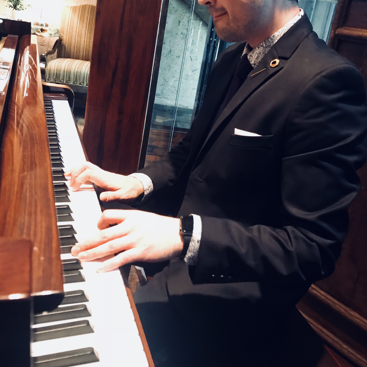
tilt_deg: -16.1
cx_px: 180
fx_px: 408
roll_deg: -9.7
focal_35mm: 34
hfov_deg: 48.4
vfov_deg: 47.9
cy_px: 132
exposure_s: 1/7
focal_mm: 3.99
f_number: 1.8
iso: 100
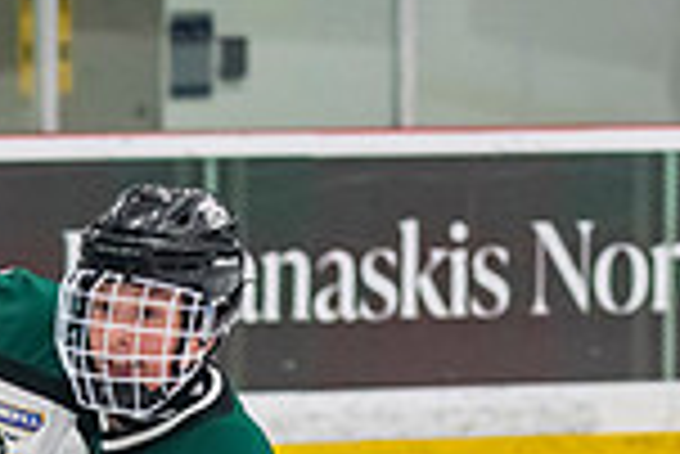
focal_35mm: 500
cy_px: 793
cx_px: 42
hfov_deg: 4.1
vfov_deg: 2.7
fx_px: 9453
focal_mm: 90
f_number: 3.2
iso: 2000
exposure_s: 1/640
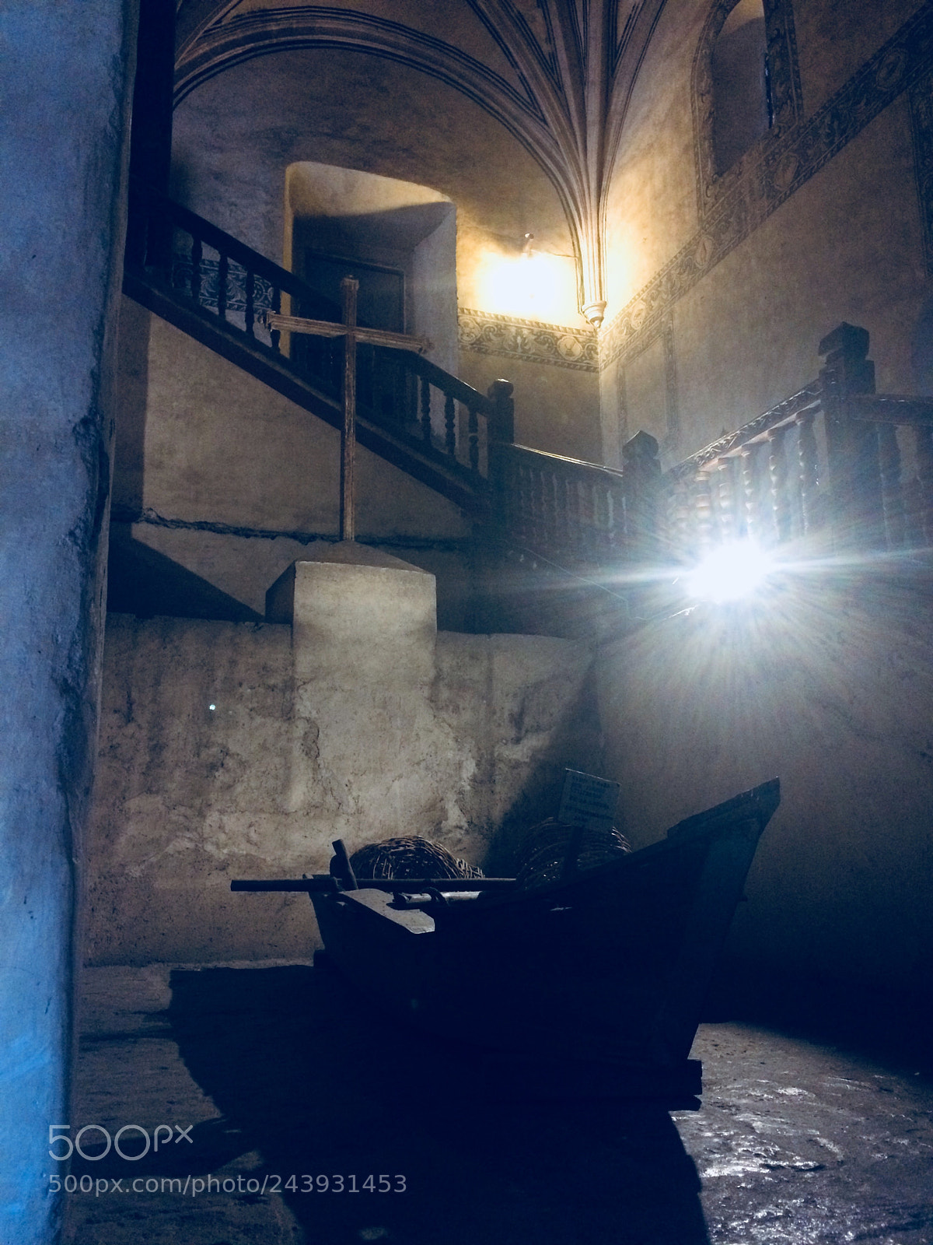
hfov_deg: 48.2
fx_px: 1042
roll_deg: +0.3
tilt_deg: +12.8
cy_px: 622
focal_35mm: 29
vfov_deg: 61.7
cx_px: 466
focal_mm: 4.15
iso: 320
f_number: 2.2
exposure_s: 1/30
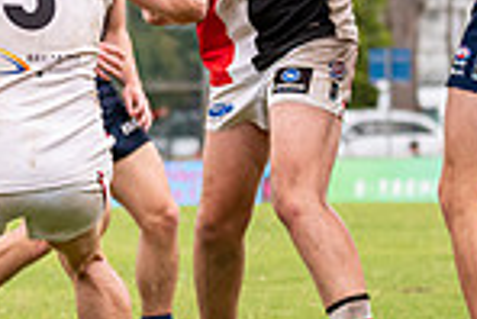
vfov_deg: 2.3
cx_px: -164
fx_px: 7798
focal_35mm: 588
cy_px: -102
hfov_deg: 3.5
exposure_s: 1/640
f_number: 6.3
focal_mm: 150
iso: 1250
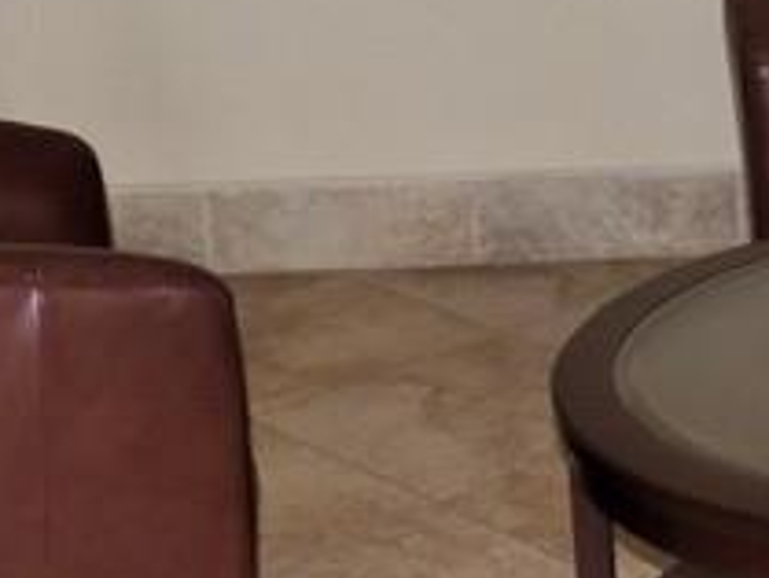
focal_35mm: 98
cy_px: 4
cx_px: 957
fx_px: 2178
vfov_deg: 14.9
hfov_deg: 18.8
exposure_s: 1/60
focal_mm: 3.58
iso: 100
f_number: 2.8
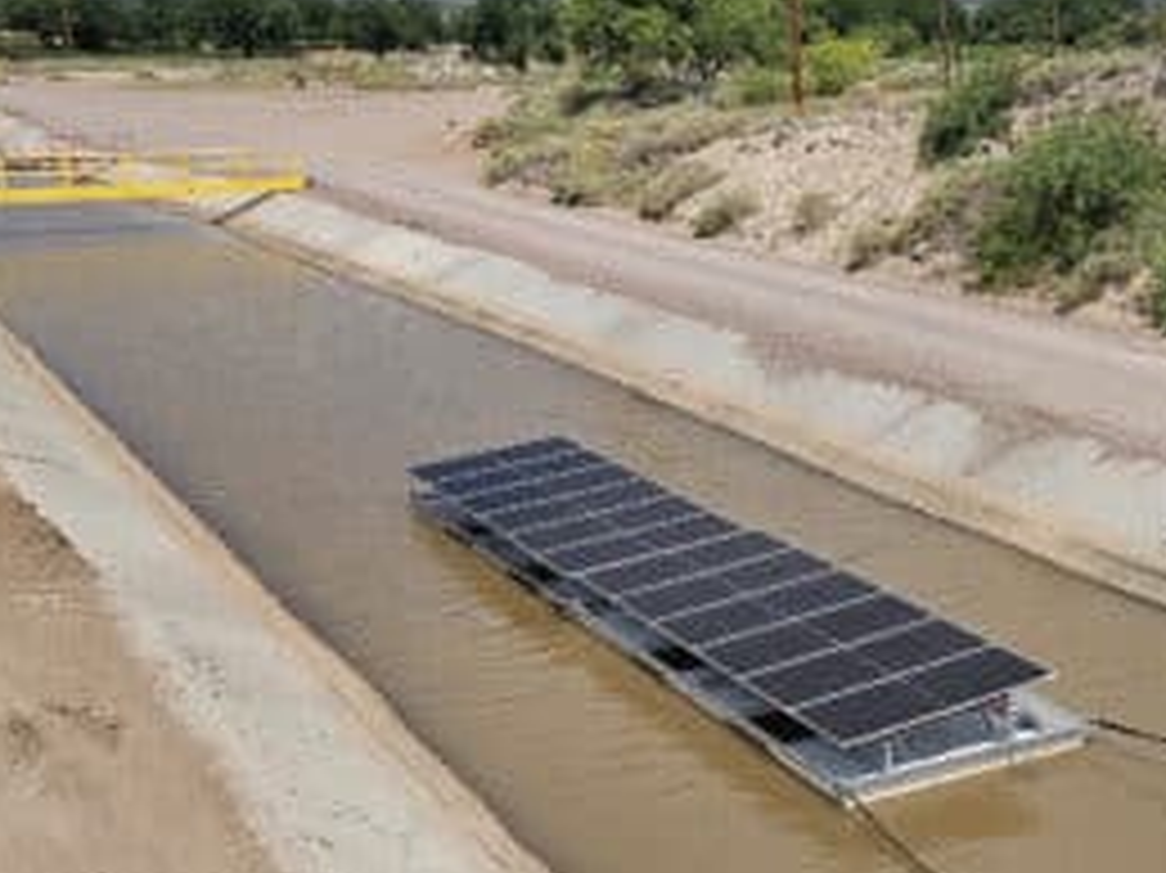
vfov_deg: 26.5
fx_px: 1852
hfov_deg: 32.9
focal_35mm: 55
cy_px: 515
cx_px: 1080
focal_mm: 5.4
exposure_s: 1/3697
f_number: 1.8
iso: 25
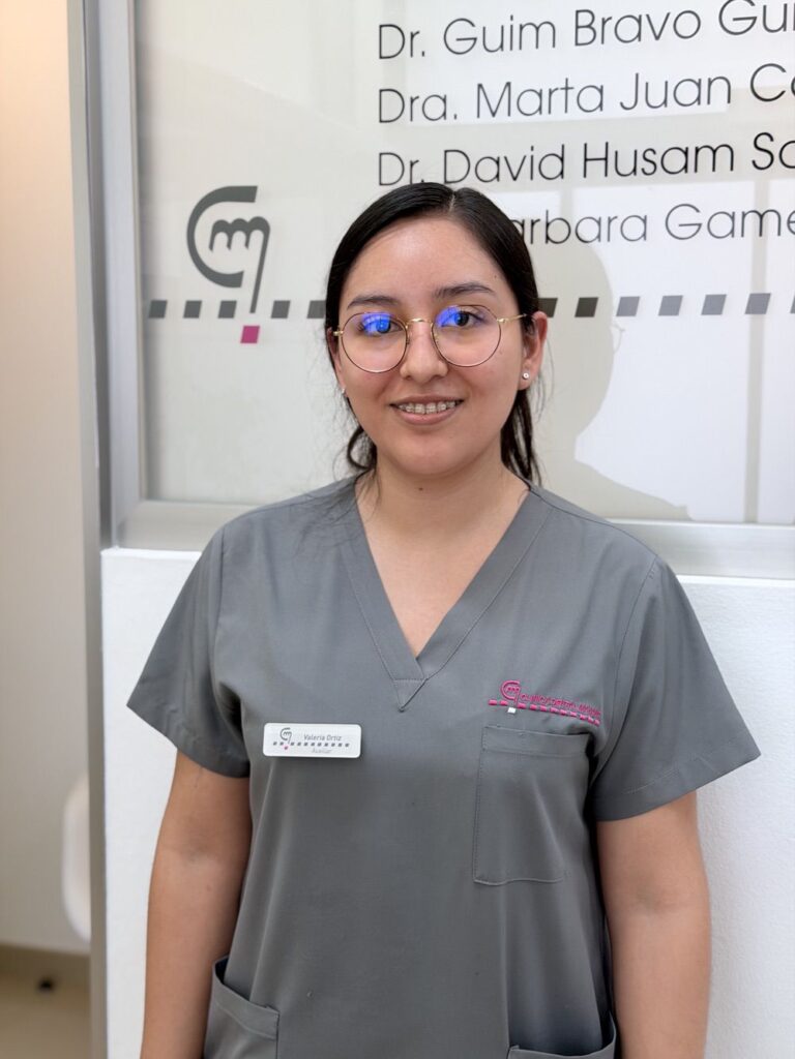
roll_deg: +0.7
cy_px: 530
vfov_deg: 39.7
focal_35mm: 48
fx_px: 1470
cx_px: 398
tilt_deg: -7.4
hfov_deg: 30.3
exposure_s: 1/50
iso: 50
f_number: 1.78
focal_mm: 6.76
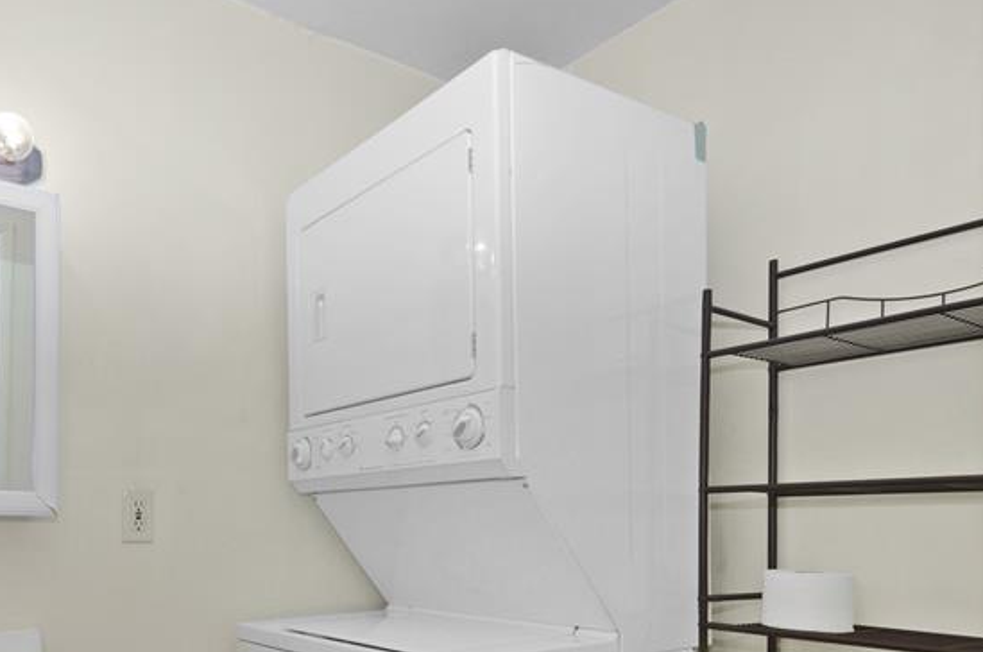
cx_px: 308
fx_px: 763
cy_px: 516
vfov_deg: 44.2
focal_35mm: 28
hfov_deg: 63.5
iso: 200
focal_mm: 10
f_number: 7.1
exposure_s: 1/60
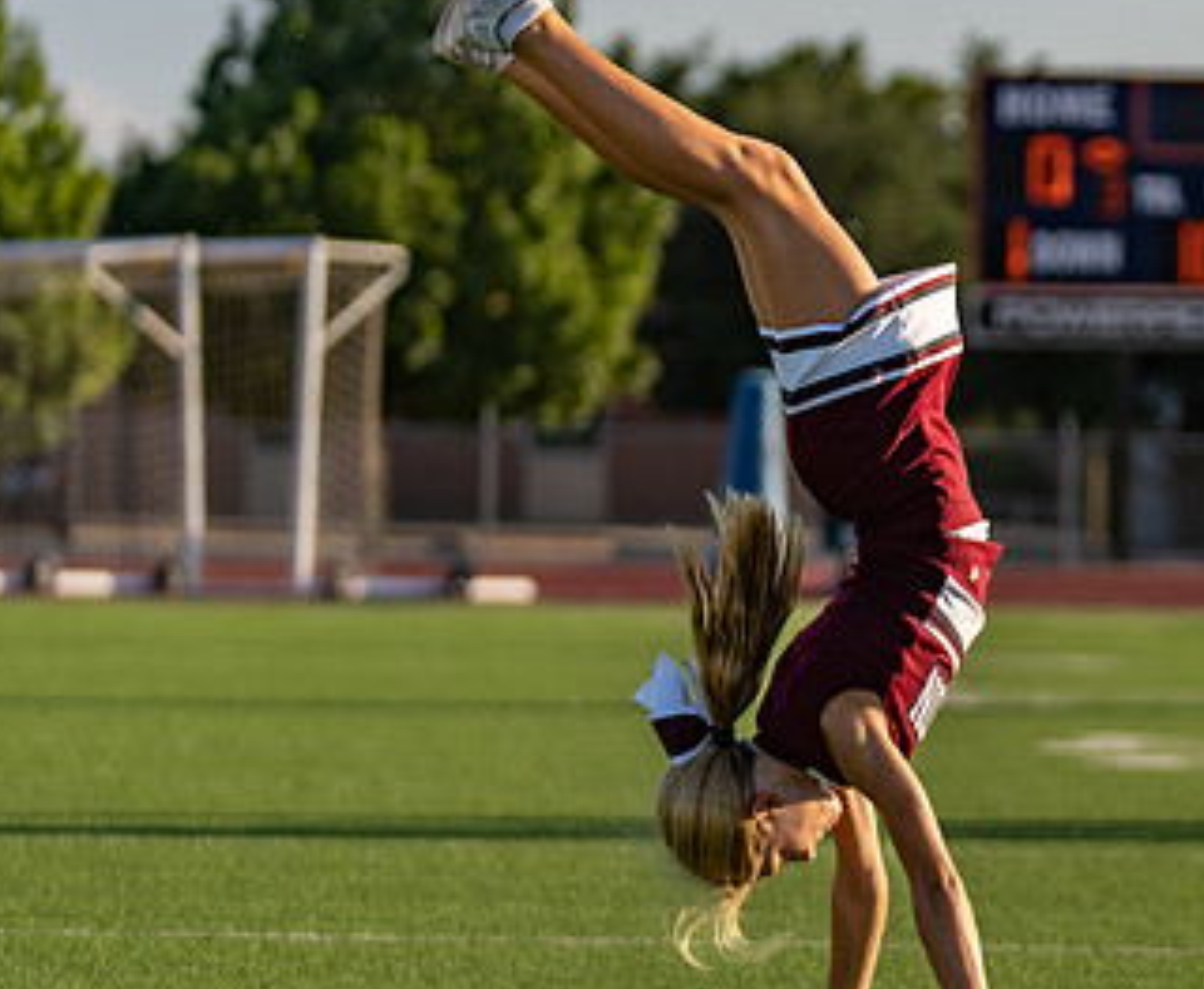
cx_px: 1323
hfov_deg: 6.9
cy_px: 469
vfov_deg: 5.7
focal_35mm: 274
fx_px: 9869
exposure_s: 1/2000
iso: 100
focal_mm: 108
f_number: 2.8
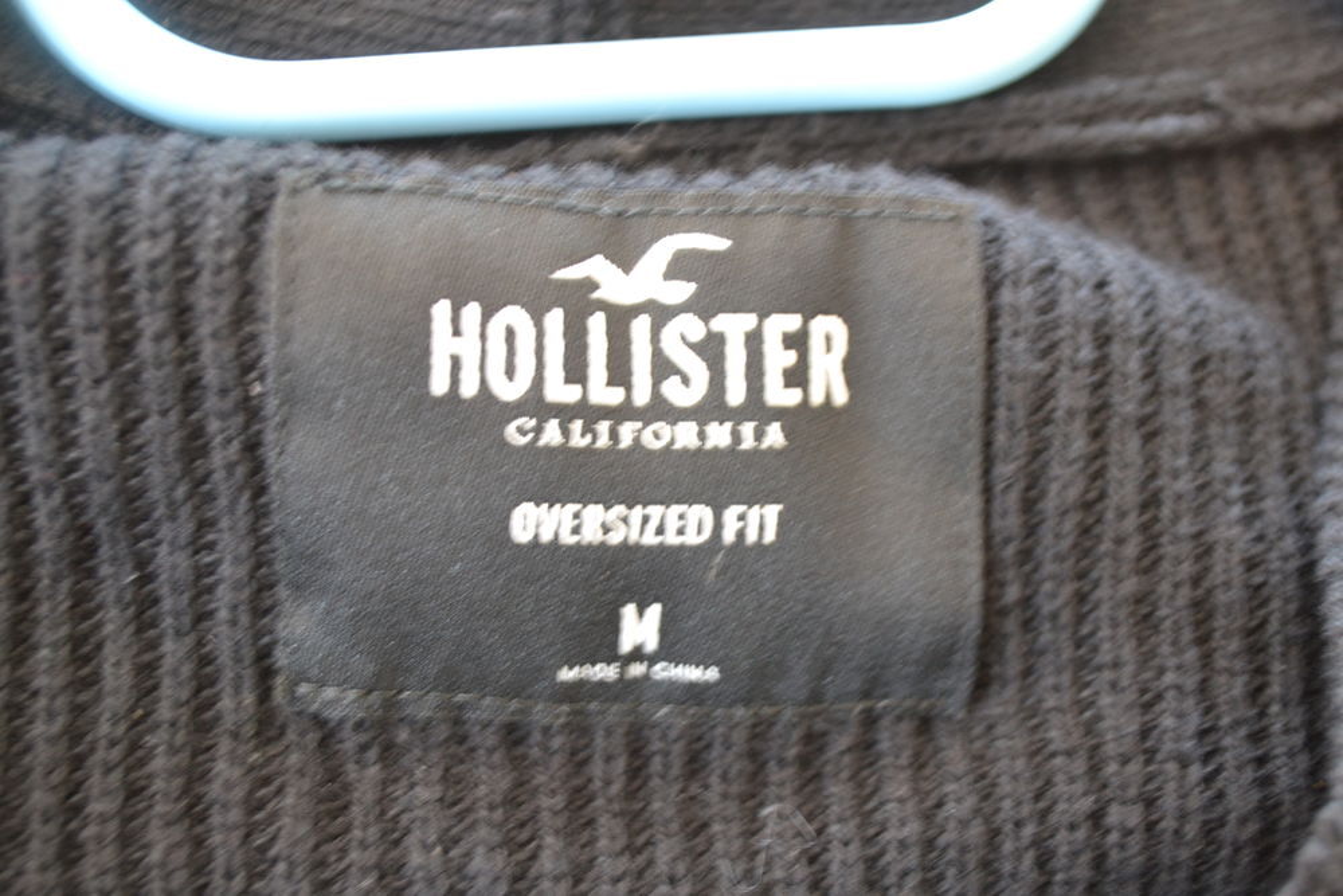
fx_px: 1791
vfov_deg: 28.1
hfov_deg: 41.1
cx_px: 672
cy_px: 448
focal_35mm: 48
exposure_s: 1/15
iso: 720
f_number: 4.8
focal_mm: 32
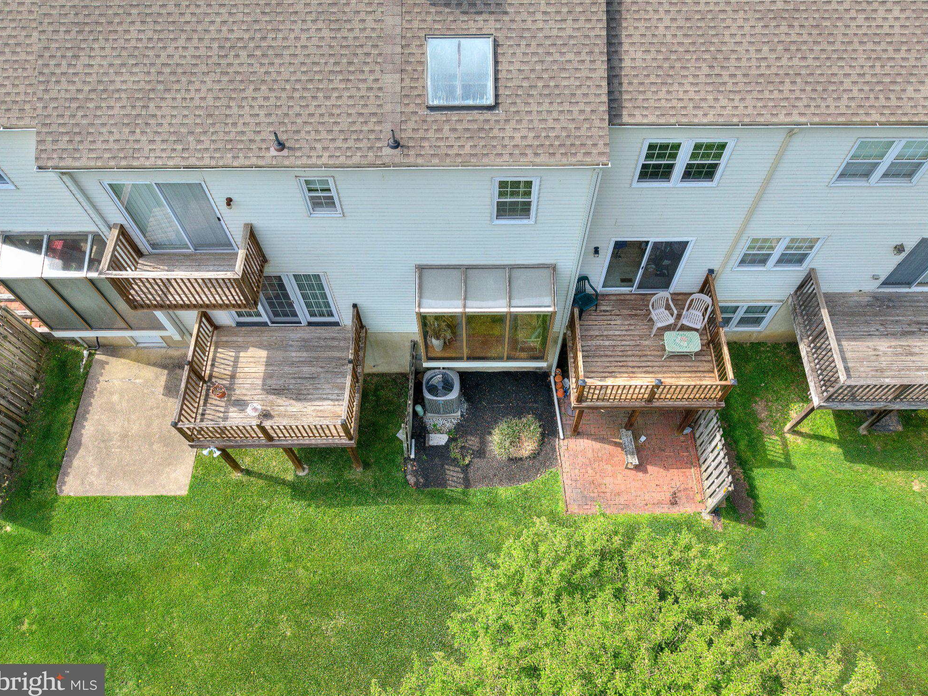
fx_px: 670
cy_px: 340
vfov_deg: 54.9
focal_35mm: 25
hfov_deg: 69.4
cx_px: 471
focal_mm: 8.7
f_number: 1.8
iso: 100
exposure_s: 1/1250
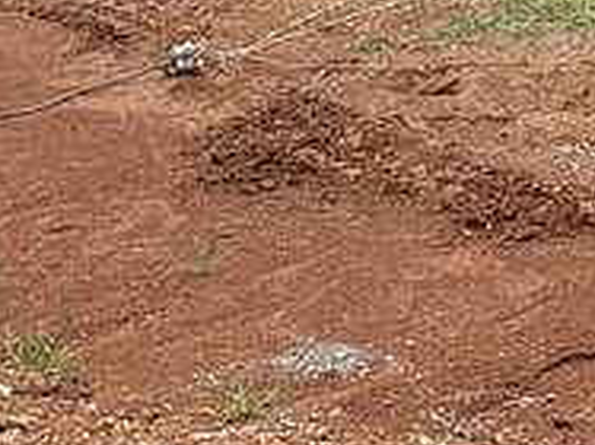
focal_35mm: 164
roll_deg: +1.0
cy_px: -582
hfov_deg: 10.4
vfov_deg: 8.4
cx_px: 1416
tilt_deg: +0.4
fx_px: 2817
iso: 100
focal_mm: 6.76
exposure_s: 1/2525
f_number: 1.78
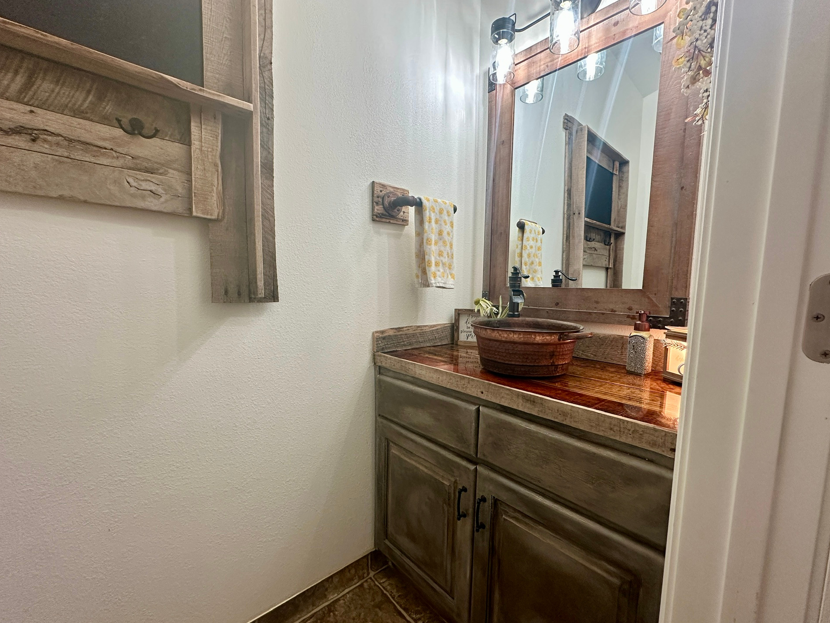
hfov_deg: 98.0
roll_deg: -1.3
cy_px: 324
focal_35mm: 15
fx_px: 360
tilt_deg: -6.0
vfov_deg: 81.7
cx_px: 442
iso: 200
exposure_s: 1/120
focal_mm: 2.22
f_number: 2.2
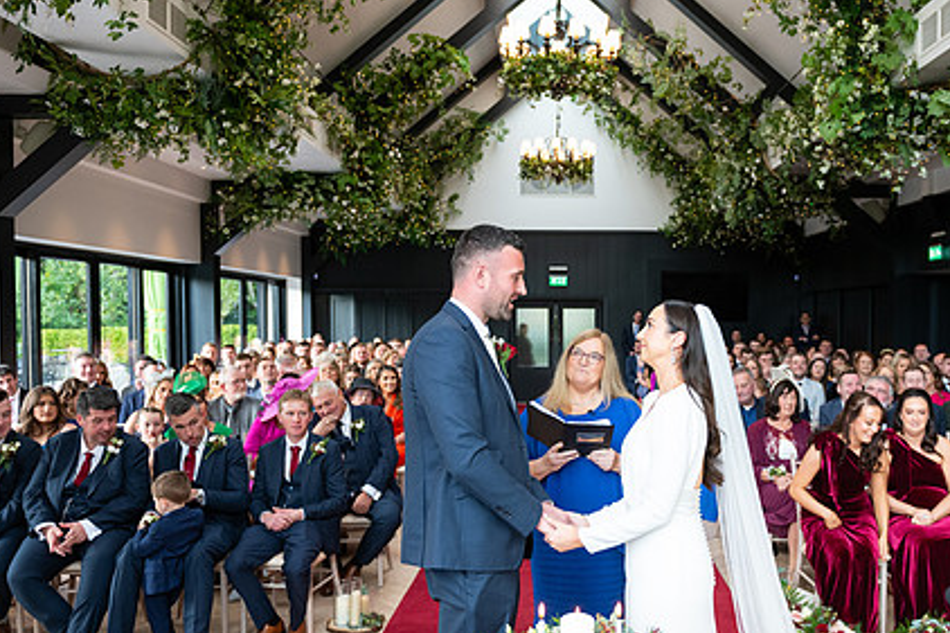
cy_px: 364
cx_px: 585
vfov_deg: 39.8
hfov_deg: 56.6
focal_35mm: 33
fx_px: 870
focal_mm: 24
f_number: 3.5
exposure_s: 1/160
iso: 640
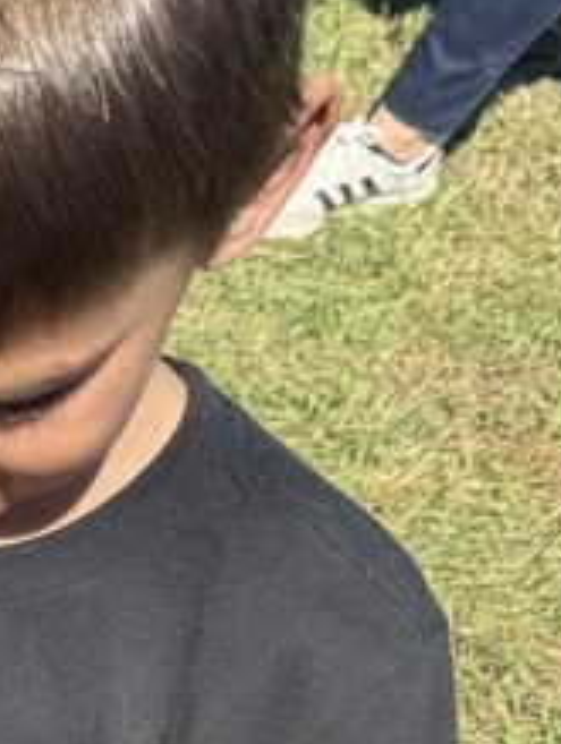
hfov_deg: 11.4
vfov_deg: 17.0
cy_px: 802
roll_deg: -0.9
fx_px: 2413
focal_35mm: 112
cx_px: -694
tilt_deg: -32.6
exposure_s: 1/2506
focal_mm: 6.76
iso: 80
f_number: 1.78
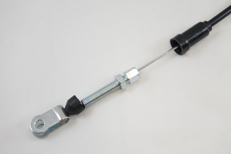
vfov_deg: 20.6
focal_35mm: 66
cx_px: 116
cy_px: 77
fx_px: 423
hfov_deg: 30.5
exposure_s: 1/125
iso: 560
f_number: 5.3
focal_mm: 24.8
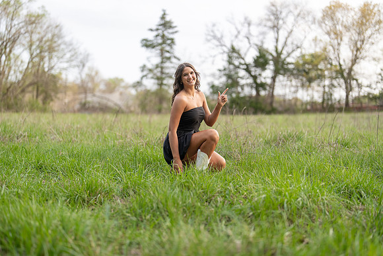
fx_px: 532
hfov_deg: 39.6
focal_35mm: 50
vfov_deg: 27.0
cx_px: 192
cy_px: 128
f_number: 1.2
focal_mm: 50
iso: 250
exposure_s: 1/2000
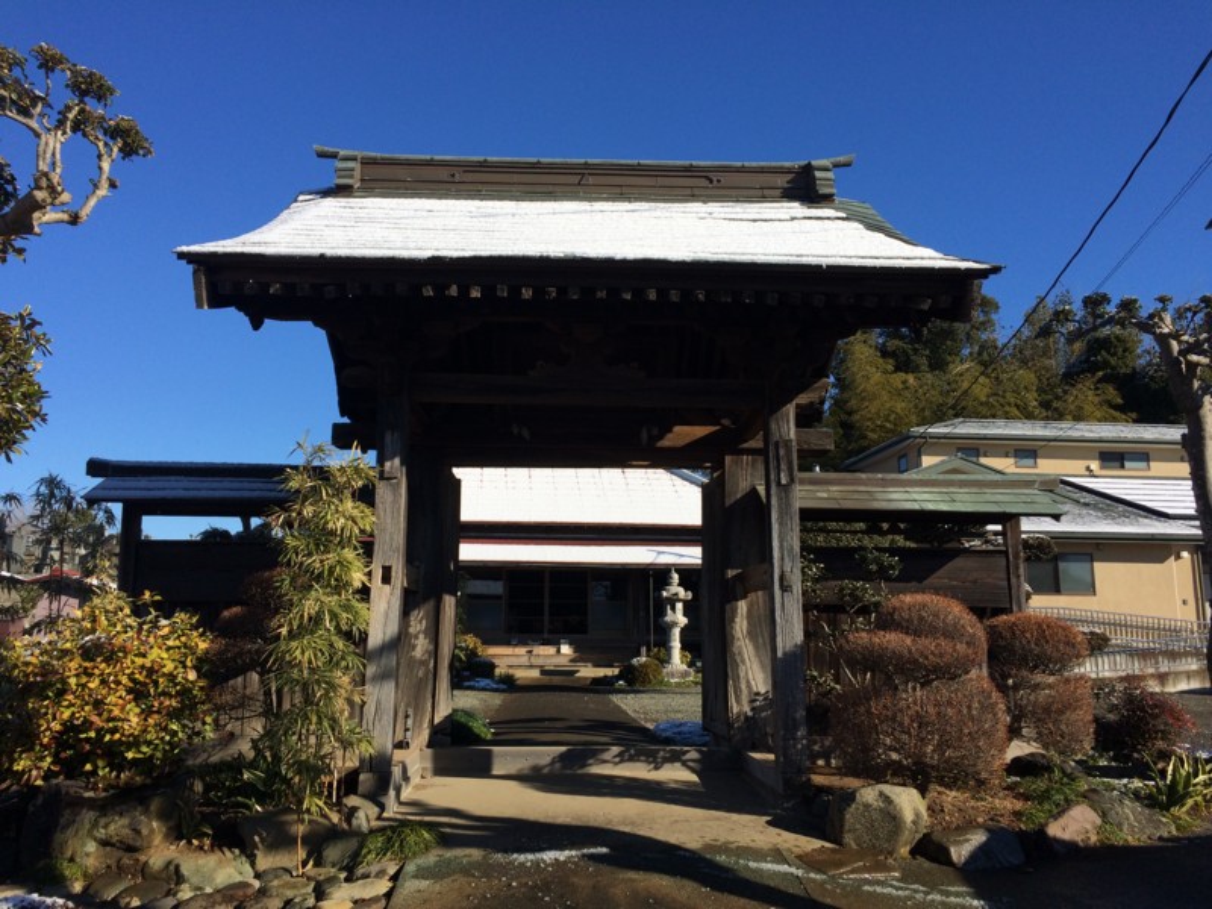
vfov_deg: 48.2
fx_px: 1015
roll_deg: +2.0
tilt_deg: +9.5
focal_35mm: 29
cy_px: 454
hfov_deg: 61.7
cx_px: 606
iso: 32
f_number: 2.2
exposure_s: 1/2160
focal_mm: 4.15
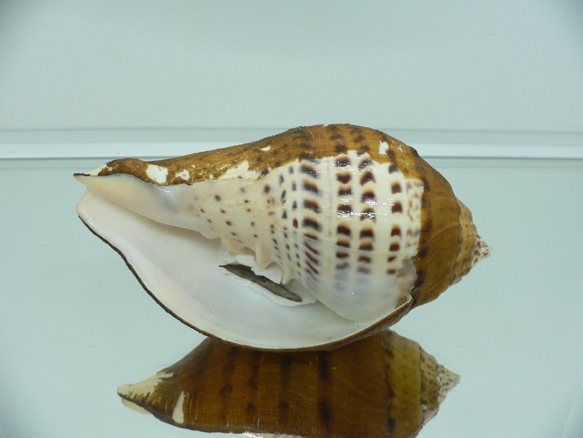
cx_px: 292
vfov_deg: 40.7
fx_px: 589
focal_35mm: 35
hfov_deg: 52.6
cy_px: 219
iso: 150
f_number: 2.8
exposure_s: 1/60
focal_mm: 4.6
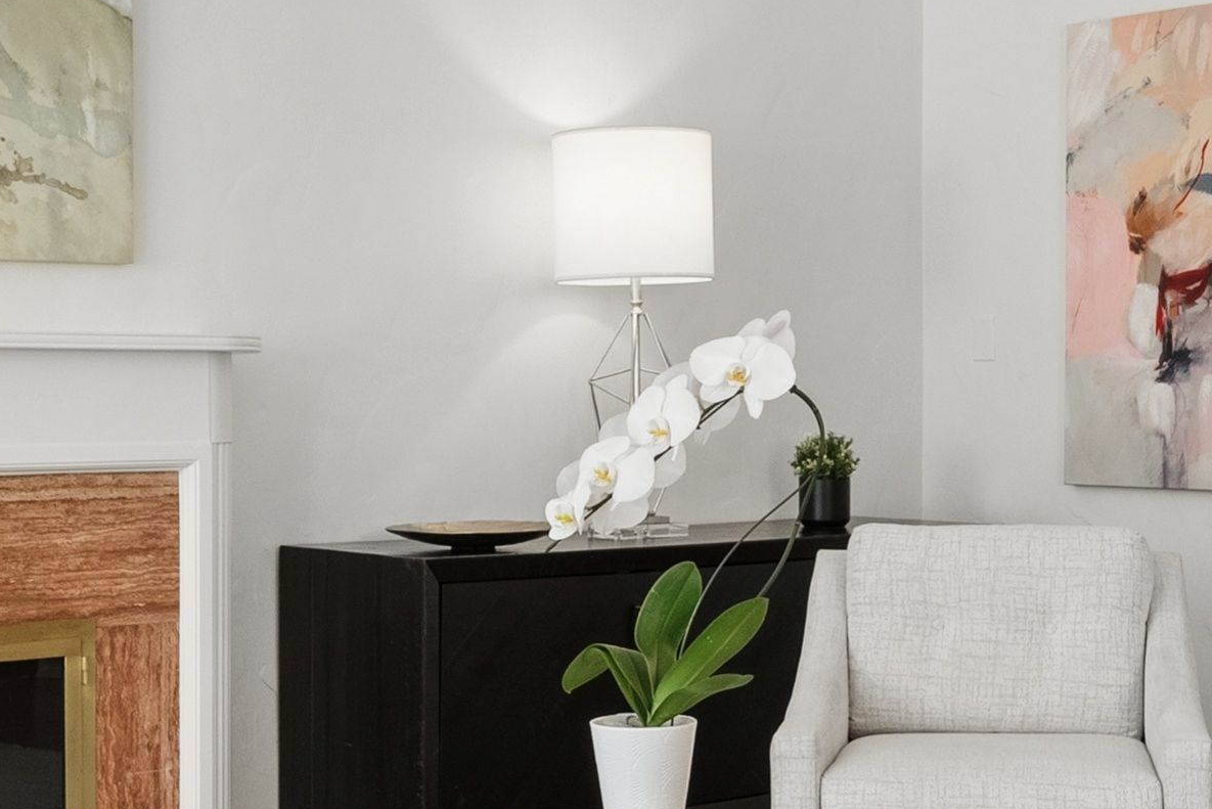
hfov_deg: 29.6
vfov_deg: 20.0
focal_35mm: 68
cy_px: 419
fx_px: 2290
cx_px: 664
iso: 640
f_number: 8
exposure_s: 1/30
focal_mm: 19
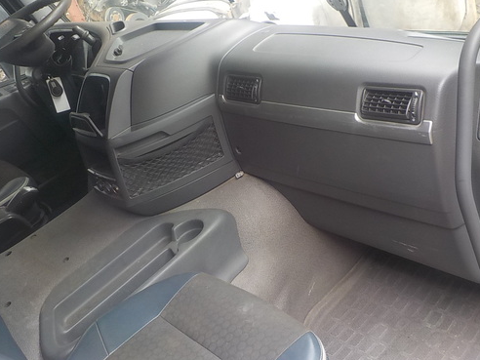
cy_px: 177
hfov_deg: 47.8
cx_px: 259
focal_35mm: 39
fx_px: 541
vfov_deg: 36.8
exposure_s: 1/30
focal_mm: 4.1
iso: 125
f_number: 3.3
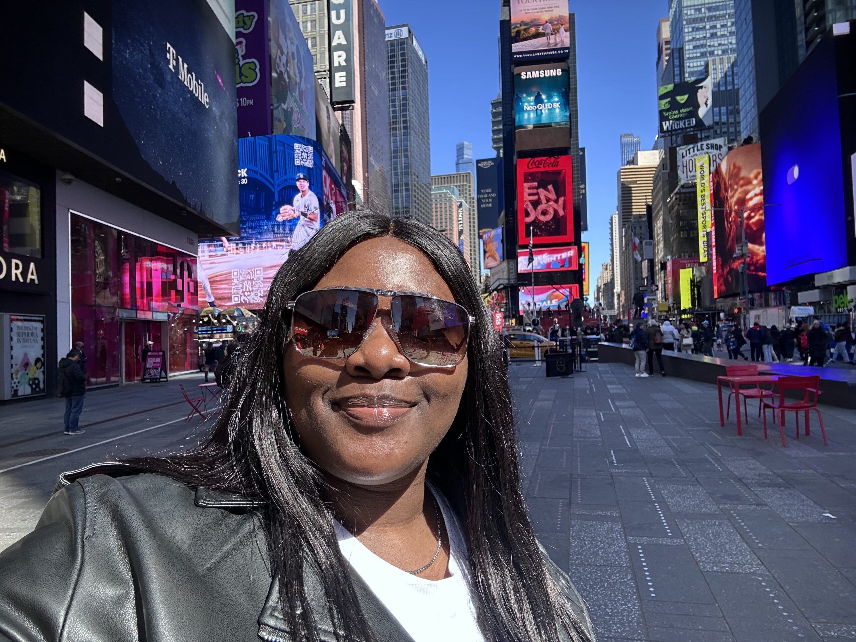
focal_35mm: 23
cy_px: 321
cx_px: 428
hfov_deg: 73.9
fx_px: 569
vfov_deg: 58.9
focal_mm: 2.69
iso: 25
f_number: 1.9
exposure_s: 1/334
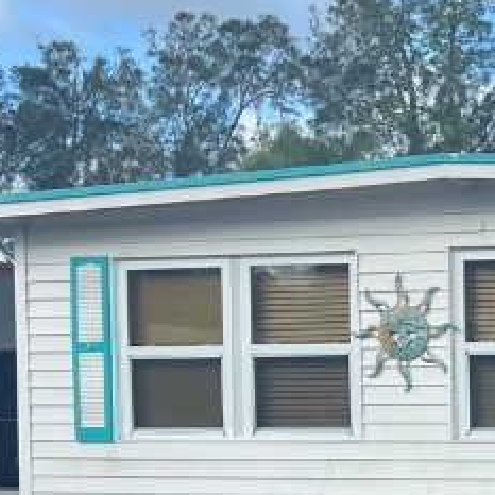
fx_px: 1634
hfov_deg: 15.3
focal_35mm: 101
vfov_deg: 16.9
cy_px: 474
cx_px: 835
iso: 50
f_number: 1.5
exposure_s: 1/2841
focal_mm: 5.7
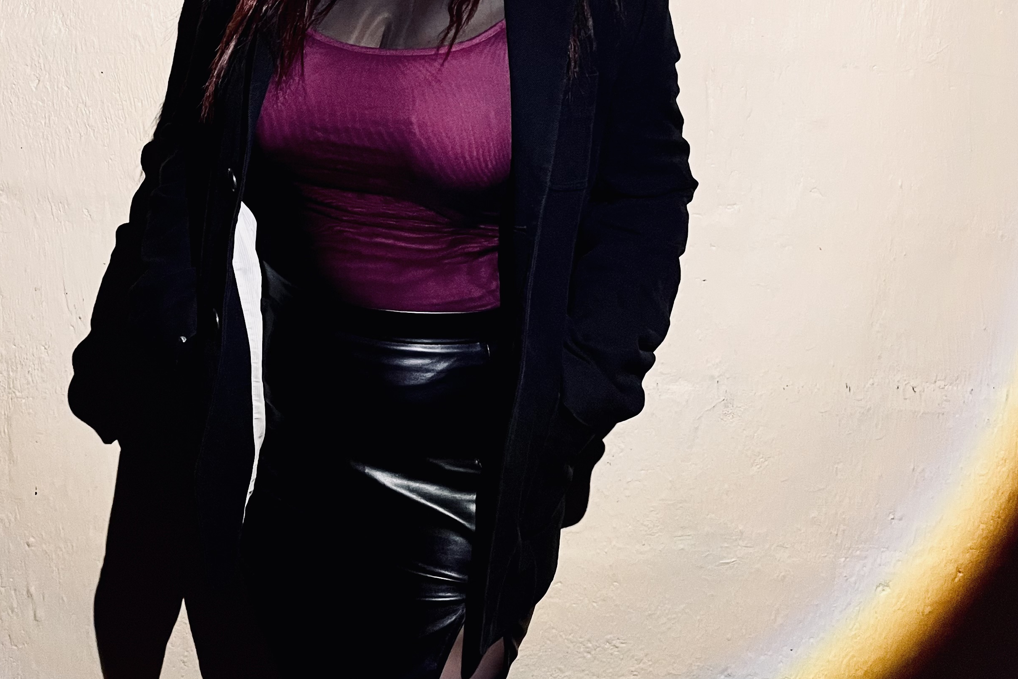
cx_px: 416
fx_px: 1272
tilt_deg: -11.4
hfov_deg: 43.4
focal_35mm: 45
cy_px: 92
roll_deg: -0.9
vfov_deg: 28.9
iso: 250
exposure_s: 1/60
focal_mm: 5.1
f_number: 1.6
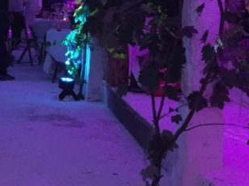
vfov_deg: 15.2
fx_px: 683
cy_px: -11
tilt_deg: -2.5
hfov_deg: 20.2
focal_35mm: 95
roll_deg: -1.7
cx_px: 15
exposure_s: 1/17
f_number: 2.2
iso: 500
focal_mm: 4.15
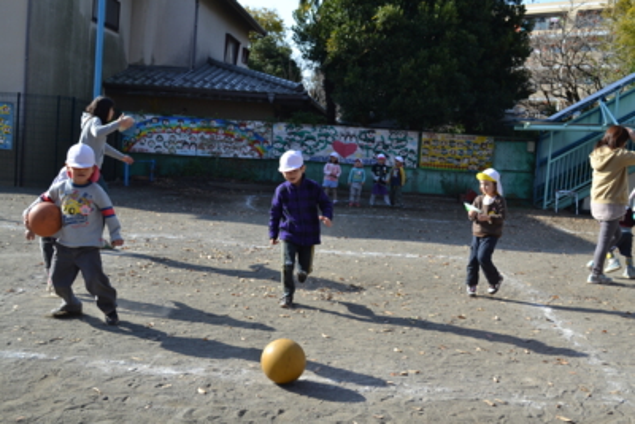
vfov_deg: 34.2
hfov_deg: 49.5
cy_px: 212
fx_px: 688
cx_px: 318
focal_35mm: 39
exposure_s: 1/160
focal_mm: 26
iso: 100
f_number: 6.3
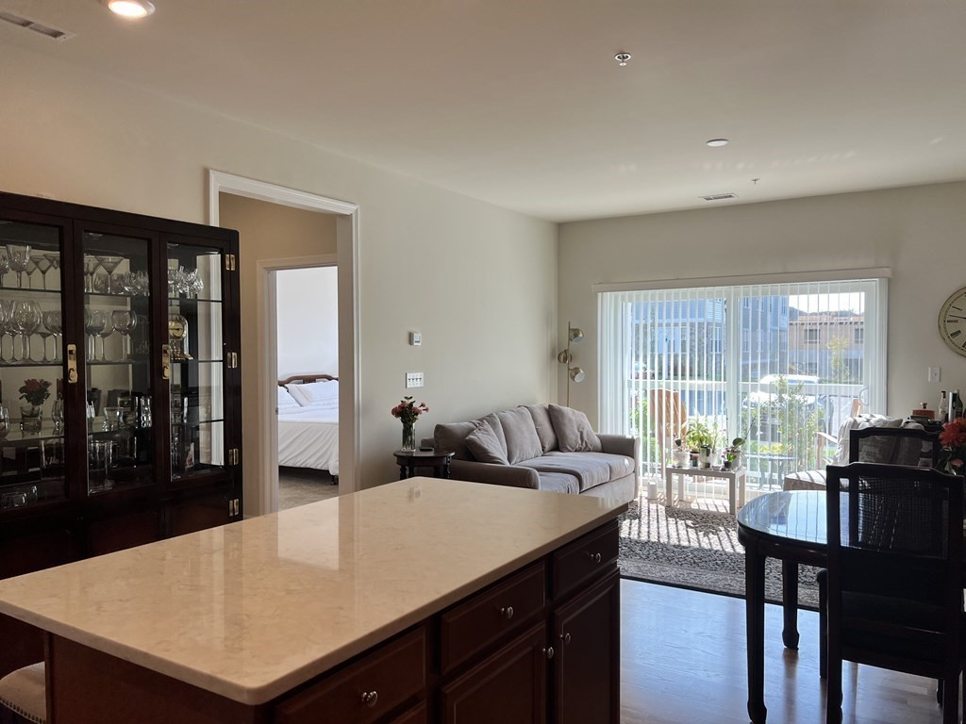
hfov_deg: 67.3
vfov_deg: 53.1
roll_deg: +0.4
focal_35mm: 26
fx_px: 726
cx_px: 483
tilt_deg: -1.1
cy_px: 362
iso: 50
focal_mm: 5.7
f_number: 1.5
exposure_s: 1/326
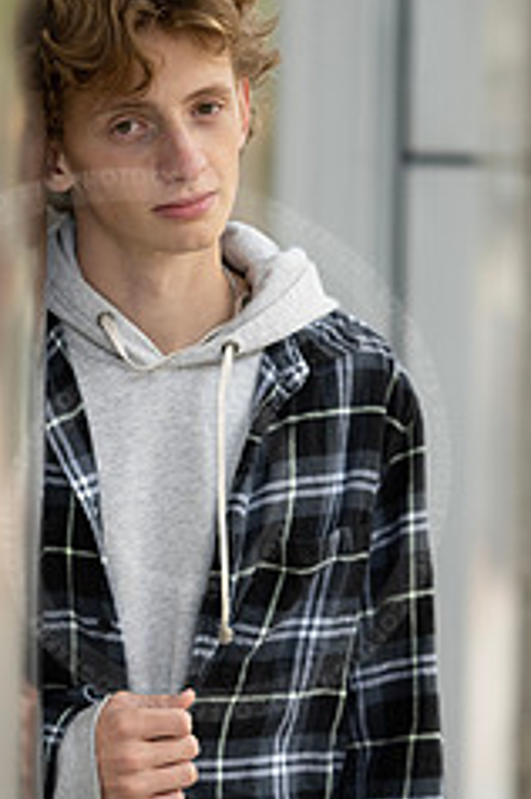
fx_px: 3572
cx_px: 218
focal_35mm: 161
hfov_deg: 8.5
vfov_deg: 12.7
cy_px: 577
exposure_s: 1/400
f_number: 1.8
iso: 125
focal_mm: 85
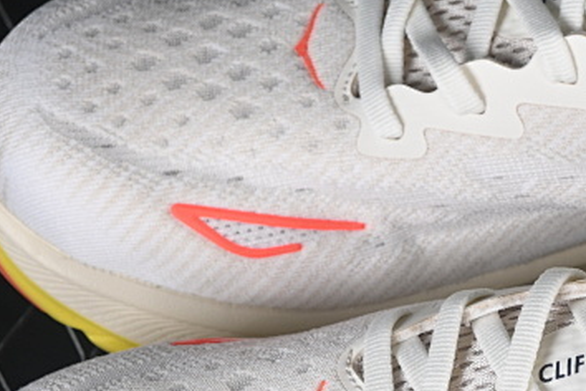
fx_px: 3727
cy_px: 348
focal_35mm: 229
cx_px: 619
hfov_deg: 8.9
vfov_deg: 6.0
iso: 160
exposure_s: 1/80
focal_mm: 50
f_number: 7.1
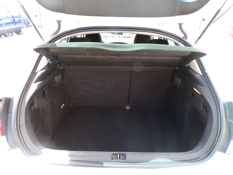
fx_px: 162
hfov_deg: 71.6
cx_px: 116
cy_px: 88
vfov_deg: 56.8
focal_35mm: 24
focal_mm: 4.3
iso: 100
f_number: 3
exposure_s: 1/50
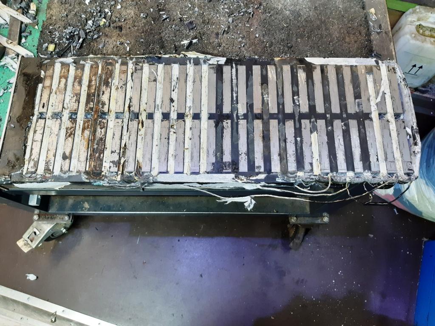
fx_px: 327
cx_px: 218
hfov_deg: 67.3
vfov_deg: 53.1
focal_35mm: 26
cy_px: 163
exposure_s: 1/50
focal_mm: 3.92
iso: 200
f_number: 1.7
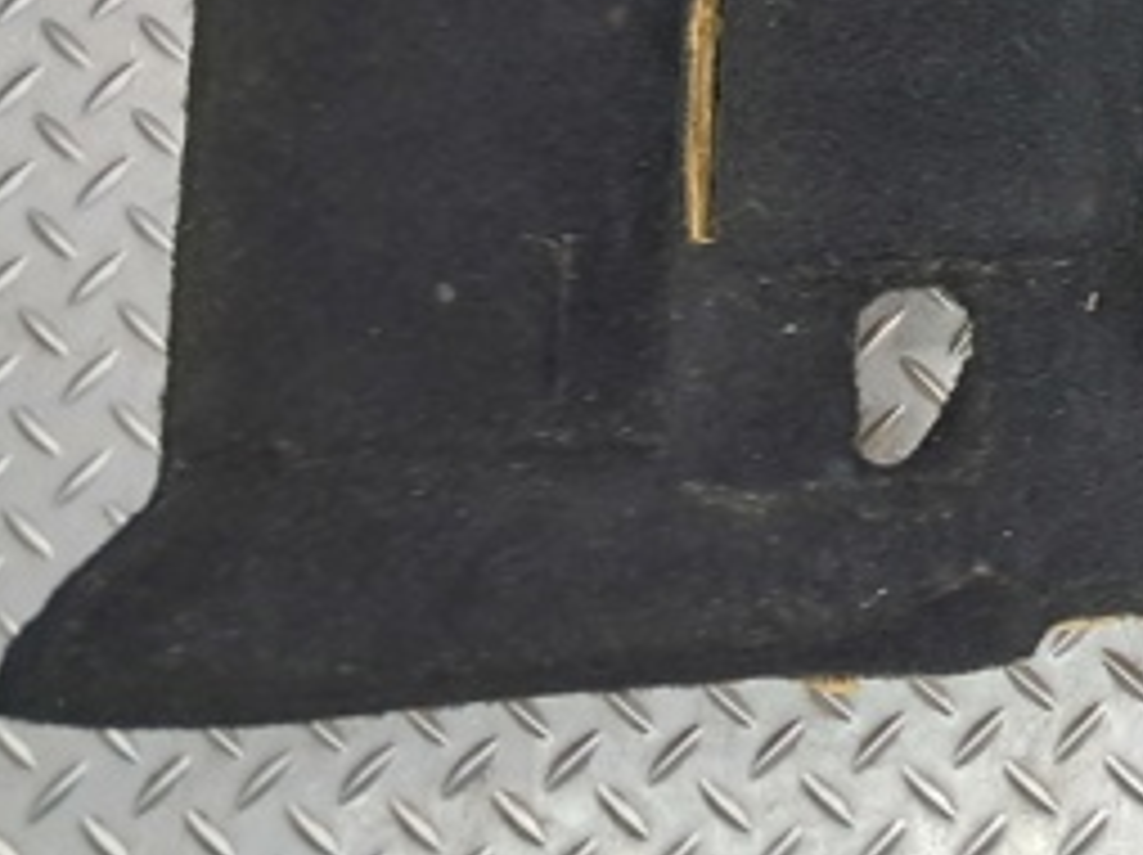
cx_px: 1390
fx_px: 2243
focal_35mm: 68
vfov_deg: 20.4
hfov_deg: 25.5
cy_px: -119
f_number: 1.8
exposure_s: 1/50
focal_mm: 4
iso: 125
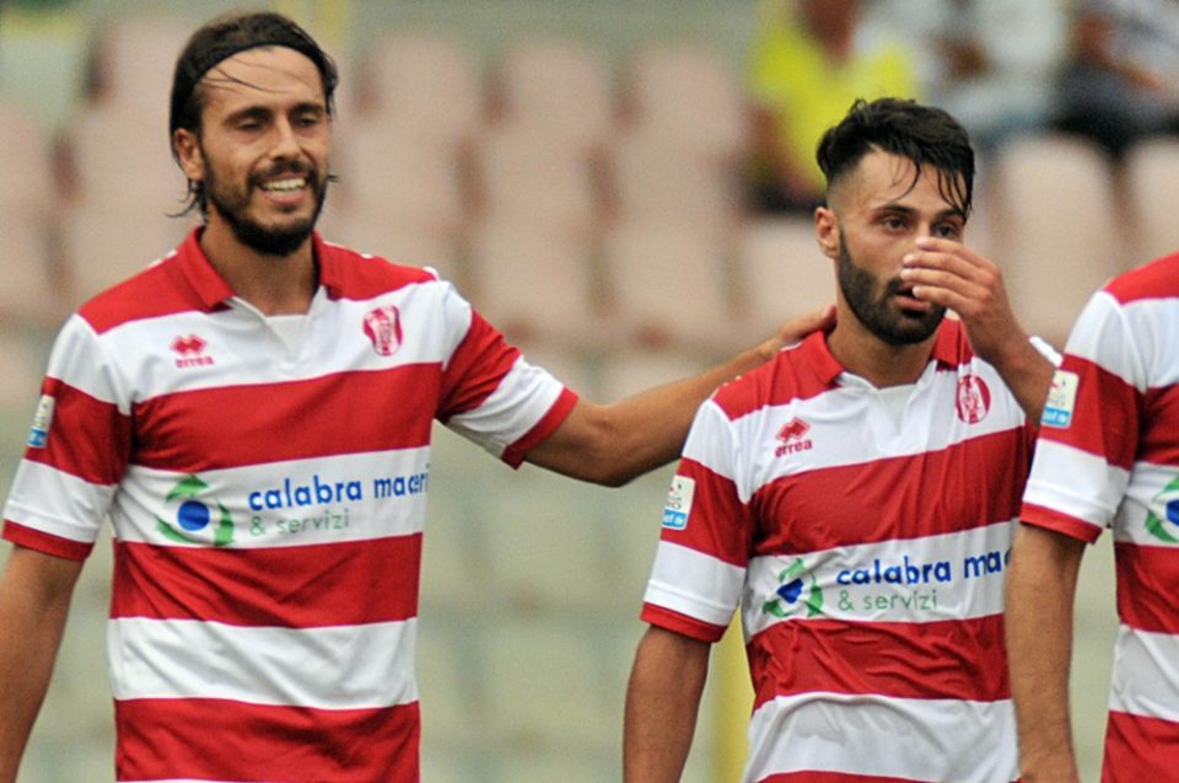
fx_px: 13244
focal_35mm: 405
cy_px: 392
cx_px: 590
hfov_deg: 5.1
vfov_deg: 3.4
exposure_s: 1/1000
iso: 640
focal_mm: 270
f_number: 2.8
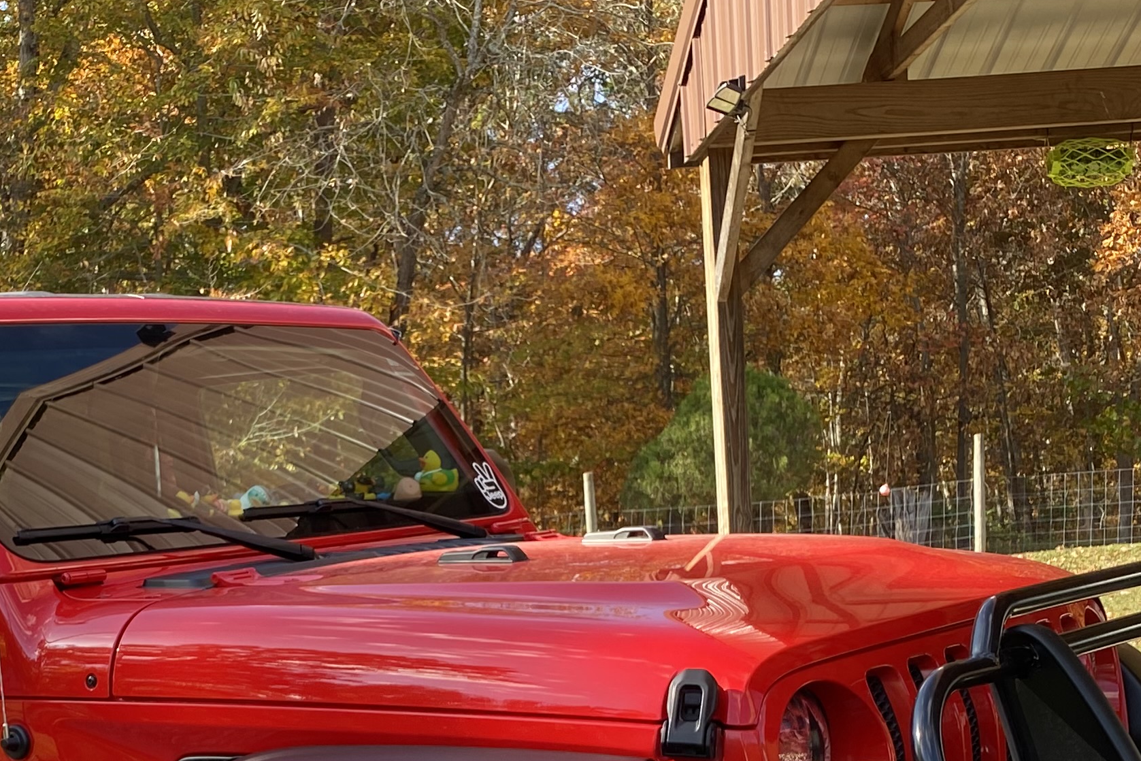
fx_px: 2060
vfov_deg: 19.6
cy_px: 924
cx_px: 315
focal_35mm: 65
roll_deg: +4.0
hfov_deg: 30.5
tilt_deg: -6.4
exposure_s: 1/307
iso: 32
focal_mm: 4.25
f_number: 1.8
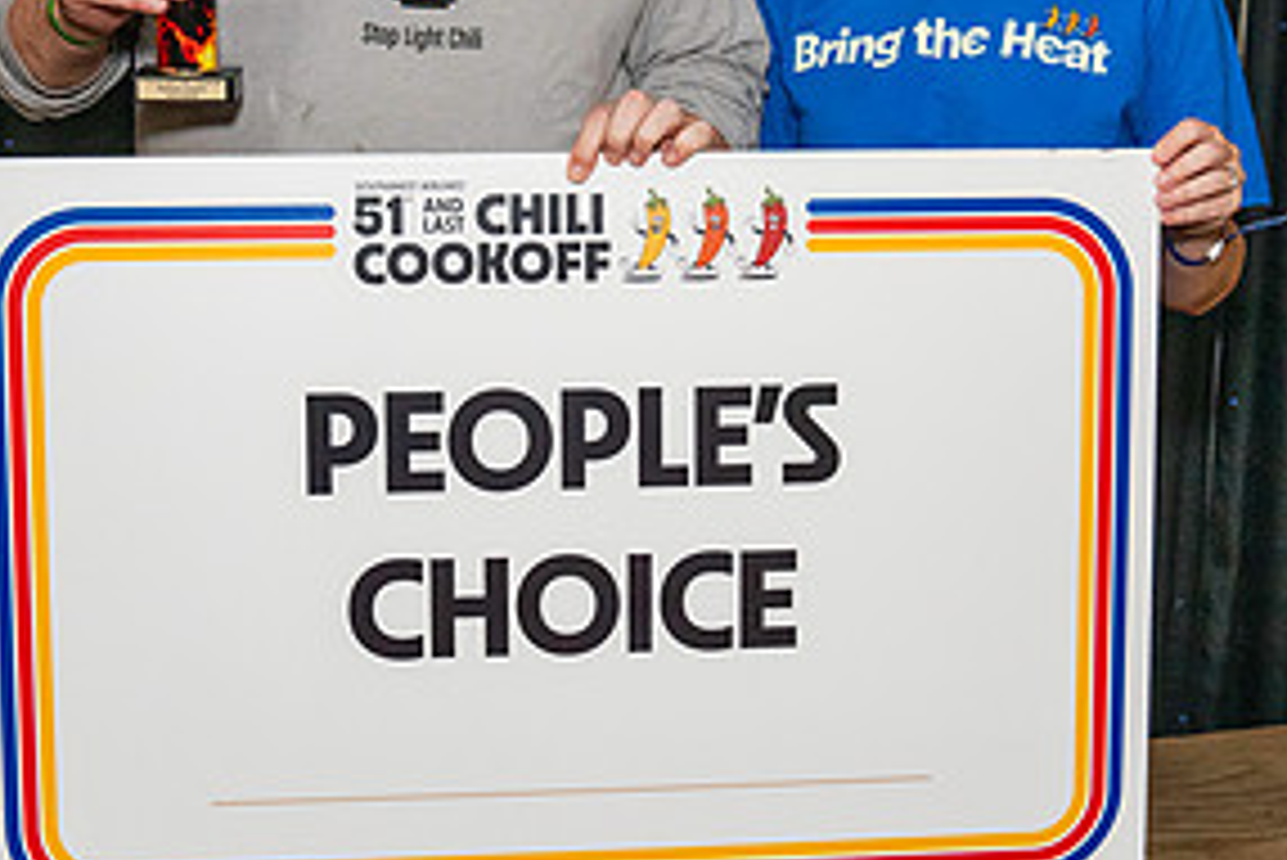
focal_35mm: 66
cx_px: 708
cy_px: 213
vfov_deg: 20.5
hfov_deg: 30.5
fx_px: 2361
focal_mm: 29
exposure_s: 1/200
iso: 4000
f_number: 4.5
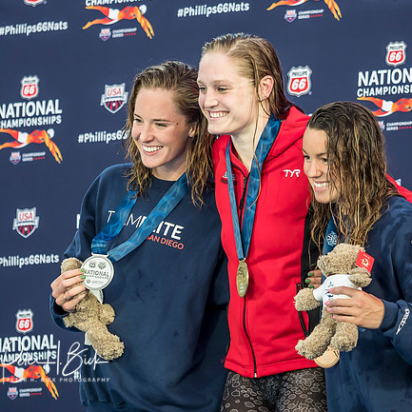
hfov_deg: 3.2
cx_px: 234
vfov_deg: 3.2
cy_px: 134
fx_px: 7325
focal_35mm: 544
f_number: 2.8
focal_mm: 150
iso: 400
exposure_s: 1/250
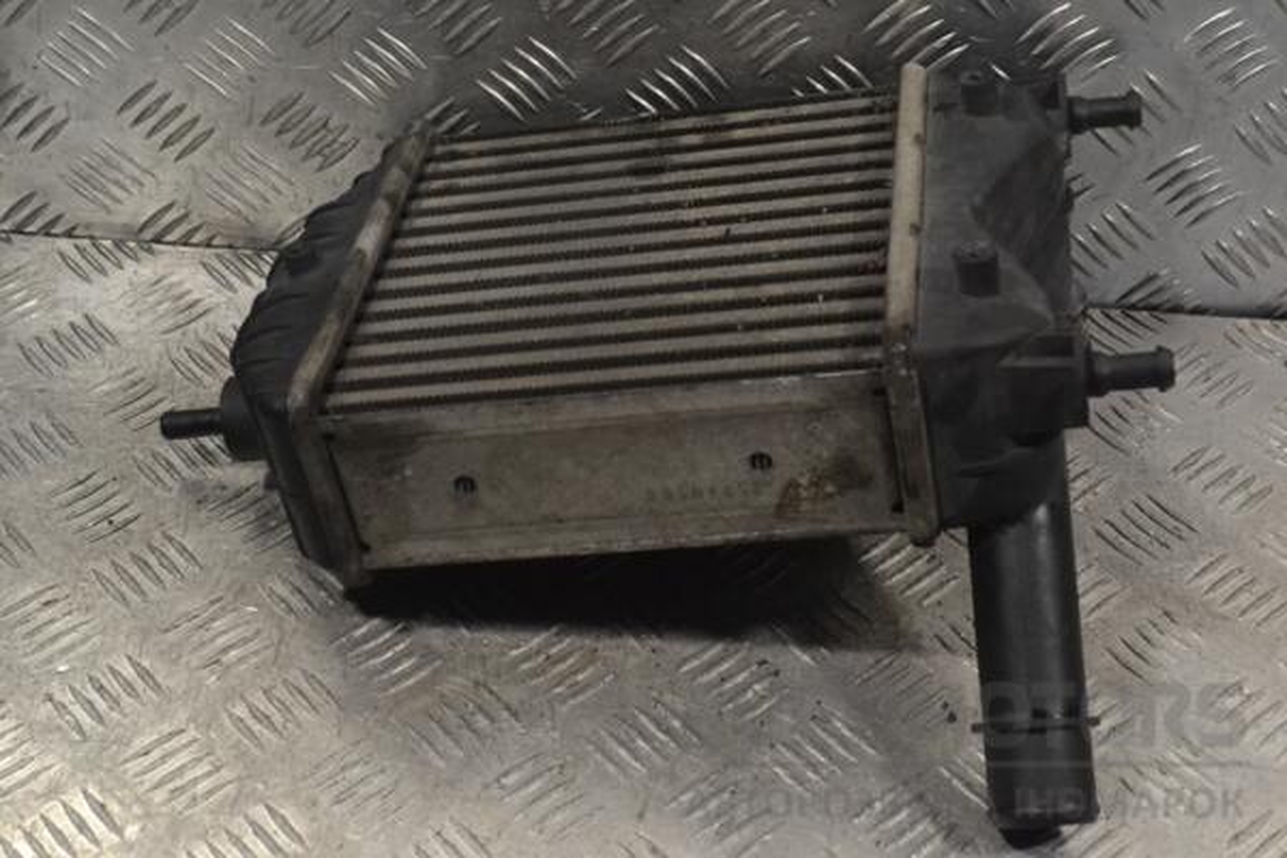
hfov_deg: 33.4
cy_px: 429
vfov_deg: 22.6
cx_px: 644
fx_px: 2145
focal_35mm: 60
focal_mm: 40
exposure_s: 1/320
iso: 3200
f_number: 9
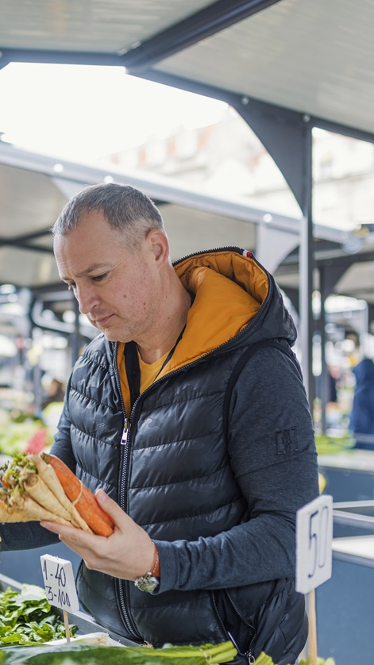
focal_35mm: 56
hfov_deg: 20.8
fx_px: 988
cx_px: 3
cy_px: 329
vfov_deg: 37.2
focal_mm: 35
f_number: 2
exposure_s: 1/160
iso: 125
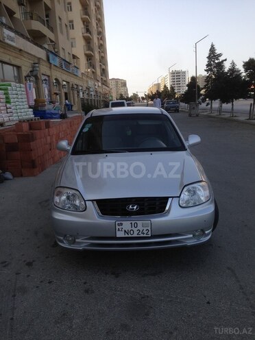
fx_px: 324
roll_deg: +4.9
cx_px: 128
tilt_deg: -14.6
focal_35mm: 33
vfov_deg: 55.4
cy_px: 170
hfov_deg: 42.9
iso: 50
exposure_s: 1/602
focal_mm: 4.12
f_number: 2.4
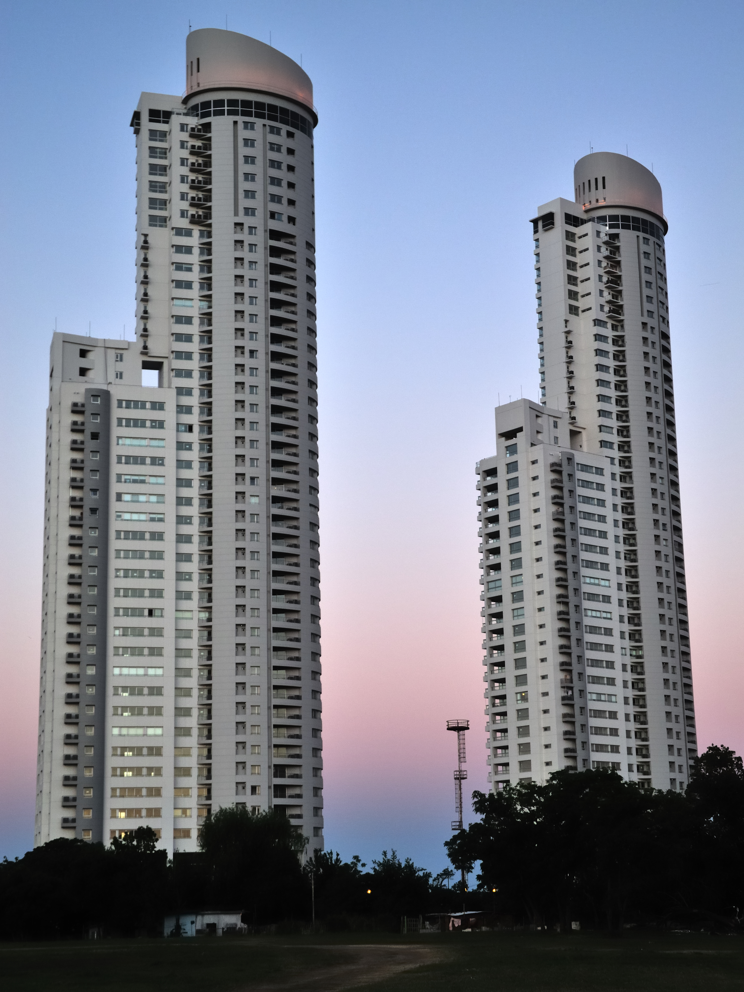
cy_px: 496
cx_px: 372
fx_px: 1748
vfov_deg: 31.7
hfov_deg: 24.0
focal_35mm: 61
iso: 100
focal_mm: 13
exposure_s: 1/60
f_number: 3.5
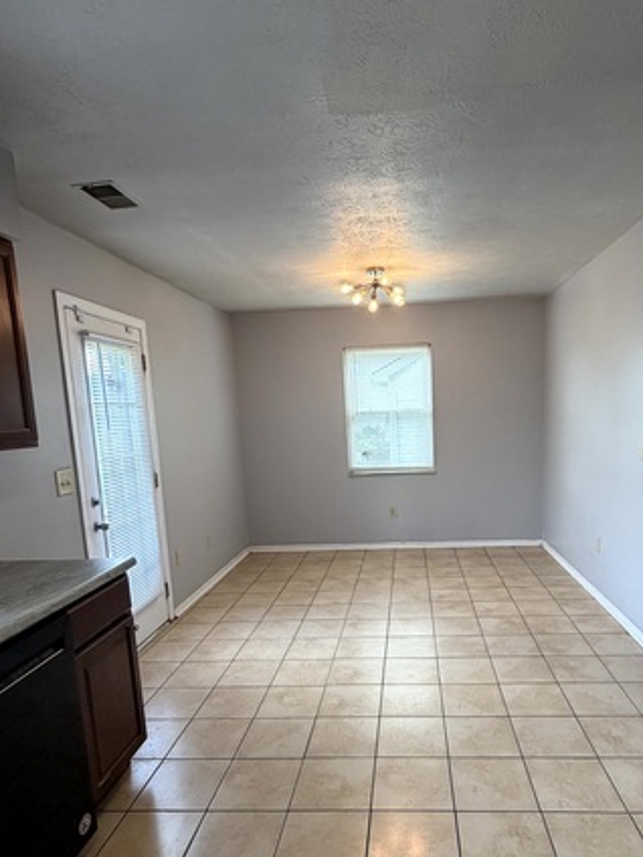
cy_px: 496
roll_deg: +2.0
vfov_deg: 75.9
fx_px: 545
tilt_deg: -9.8
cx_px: 376
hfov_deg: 60.7
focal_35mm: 22
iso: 200
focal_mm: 2.22
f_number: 2.2
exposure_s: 1/120
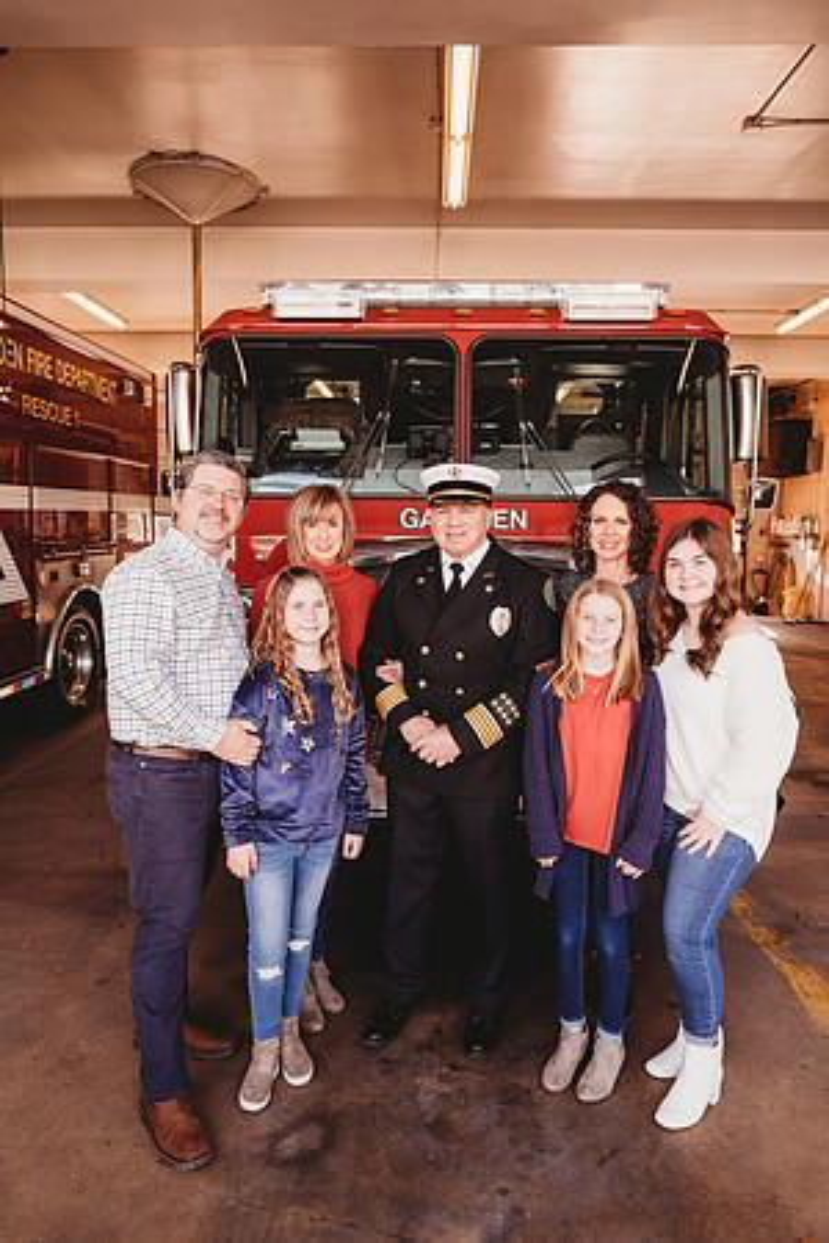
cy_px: 622
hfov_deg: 53.1
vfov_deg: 73.7
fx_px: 829
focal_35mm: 24
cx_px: 414
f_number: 3.2
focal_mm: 24
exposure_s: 1/250
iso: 250
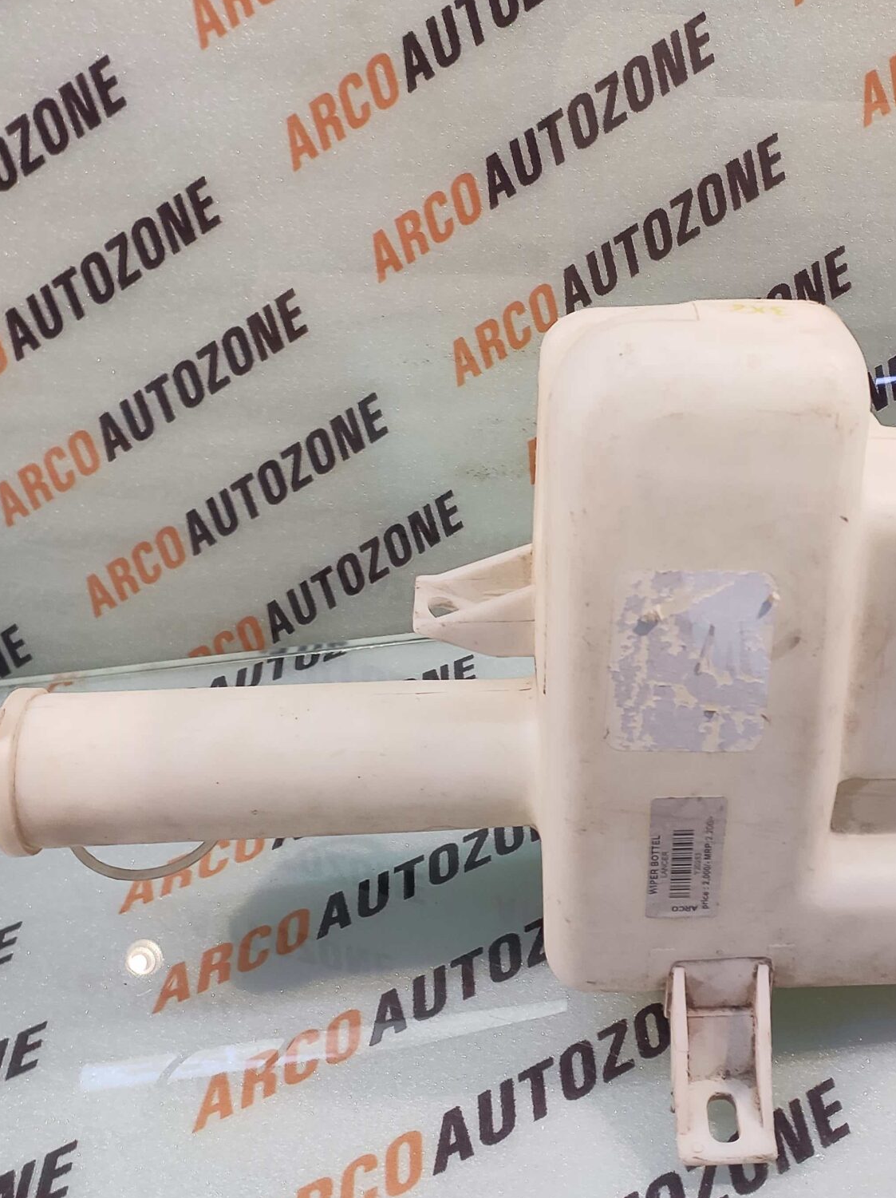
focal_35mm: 29
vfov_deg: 60.9
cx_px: 656
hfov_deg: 46.7
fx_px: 1002
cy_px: 455
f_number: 1.79
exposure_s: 1/33
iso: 142
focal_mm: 4.74
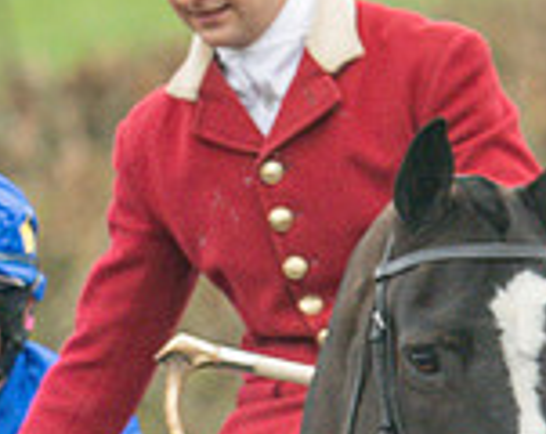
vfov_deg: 0.6
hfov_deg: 0.7
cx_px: 1040
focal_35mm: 2801
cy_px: 627
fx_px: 45146
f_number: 4.5
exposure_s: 1/500
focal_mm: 400
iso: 400
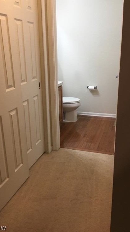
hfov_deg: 35.7
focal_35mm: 33
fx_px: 202
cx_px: 64
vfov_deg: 59.5
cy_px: 111
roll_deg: +2.7
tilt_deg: -17.1
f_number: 2.2
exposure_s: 1/15
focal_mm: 4.15
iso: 50
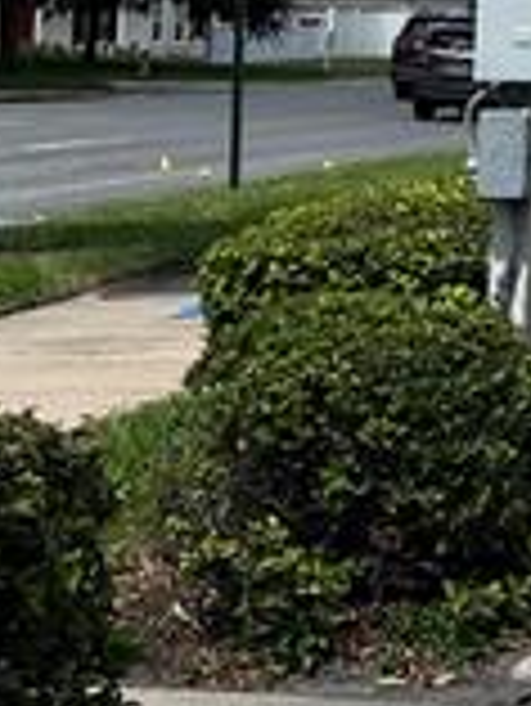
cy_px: -184
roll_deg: -1.3
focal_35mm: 127
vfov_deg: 14.9
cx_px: 1188
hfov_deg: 10.4
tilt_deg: +4.6
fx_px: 2594
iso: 50
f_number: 1.5
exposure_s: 1/6993
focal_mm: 5.7
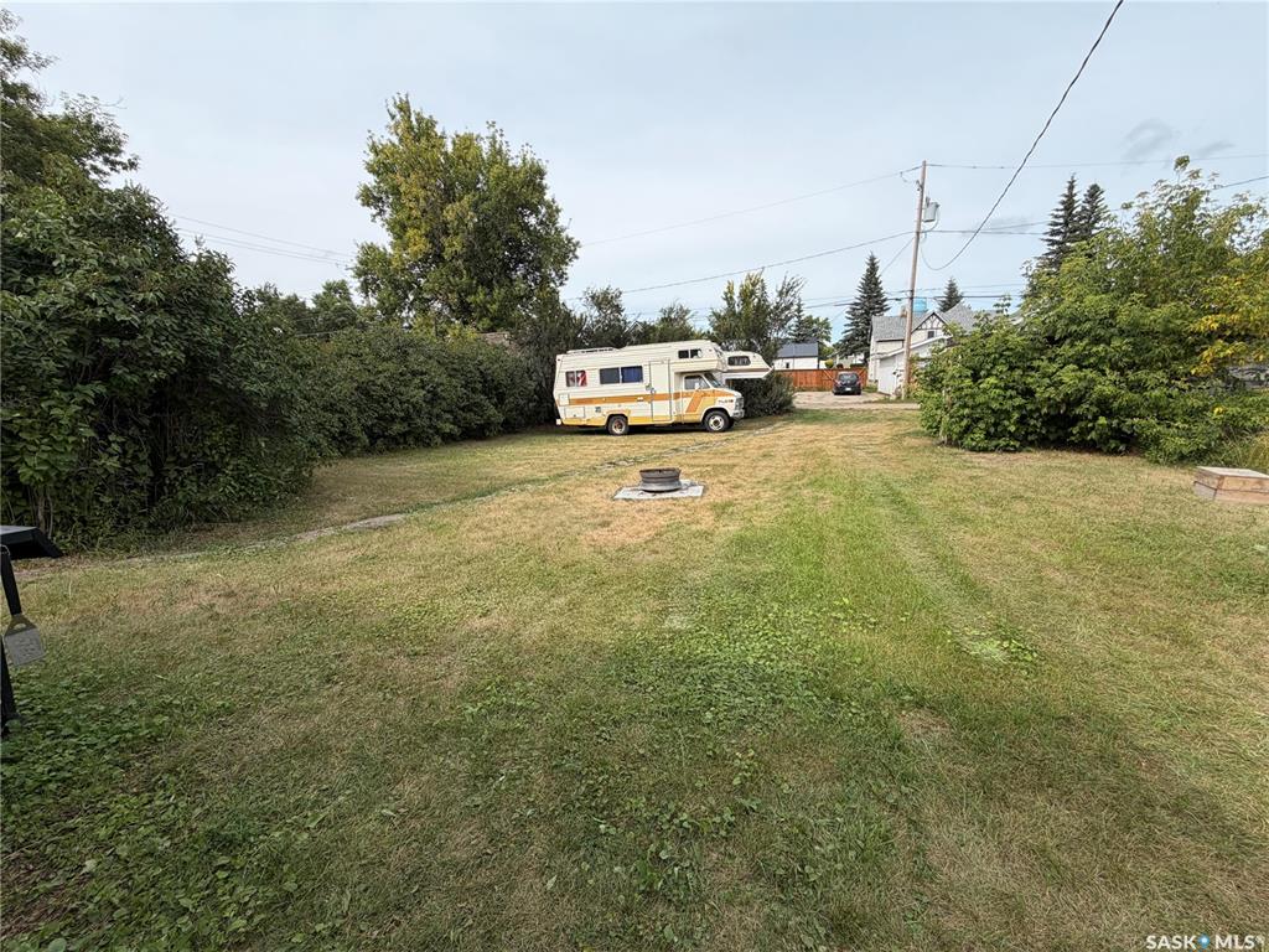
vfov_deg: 85.7
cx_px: 634
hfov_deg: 102.1
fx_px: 513
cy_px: 476
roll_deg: +1.5
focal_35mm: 14
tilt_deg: -12.5
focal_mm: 2.22
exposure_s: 1/770
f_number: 2.2
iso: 32
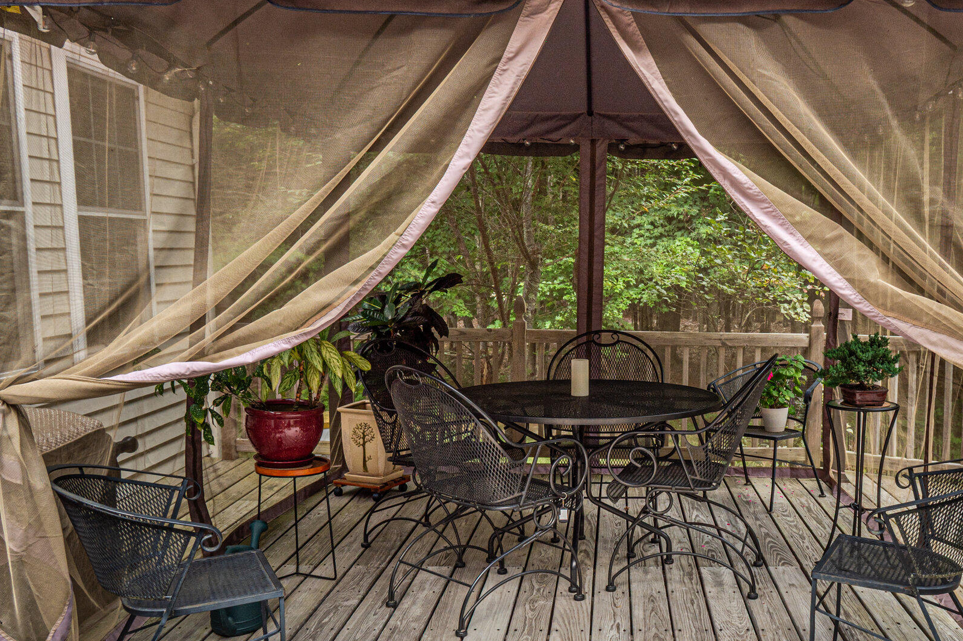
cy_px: 406
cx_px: 610
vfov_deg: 34.0
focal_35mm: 39
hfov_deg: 49.0
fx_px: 1043
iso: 100
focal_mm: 24
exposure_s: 1/100
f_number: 14
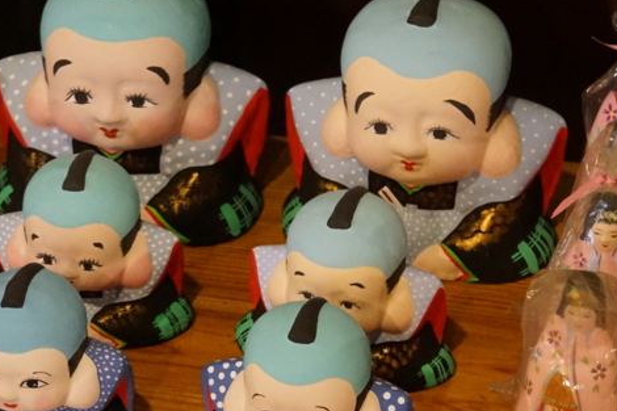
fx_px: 2450
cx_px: 316
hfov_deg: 14.4
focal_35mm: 143
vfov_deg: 9.6
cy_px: 238
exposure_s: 1/45
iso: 6400
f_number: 5.6
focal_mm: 56
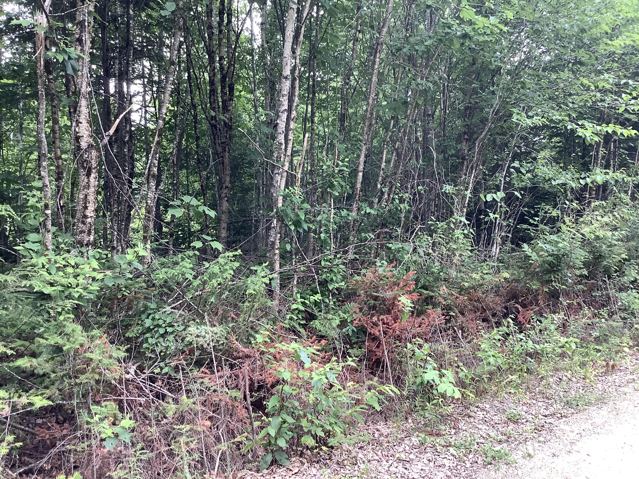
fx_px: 572
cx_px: 320
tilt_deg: +2.8
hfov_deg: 58.4
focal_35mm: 31
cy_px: 240
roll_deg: +1.2
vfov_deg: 45.4
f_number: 2.4
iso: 50
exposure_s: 1/60
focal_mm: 3.3
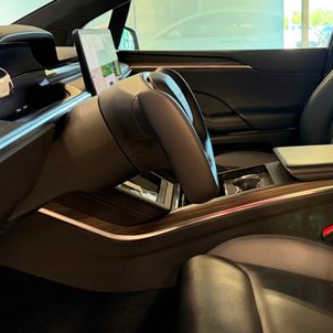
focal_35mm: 45
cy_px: 126
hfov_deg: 35.2
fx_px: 490
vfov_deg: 37.3
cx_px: 305
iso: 320
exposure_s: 1/60
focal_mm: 6.76
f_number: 1.78
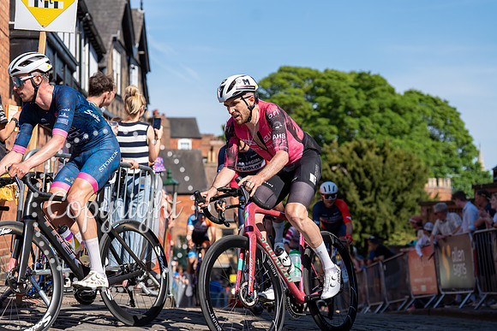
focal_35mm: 70
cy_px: 166
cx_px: 248
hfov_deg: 28.8
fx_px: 967
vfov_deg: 19.5
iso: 100
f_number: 3.5
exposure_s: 1/1000
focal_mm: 70
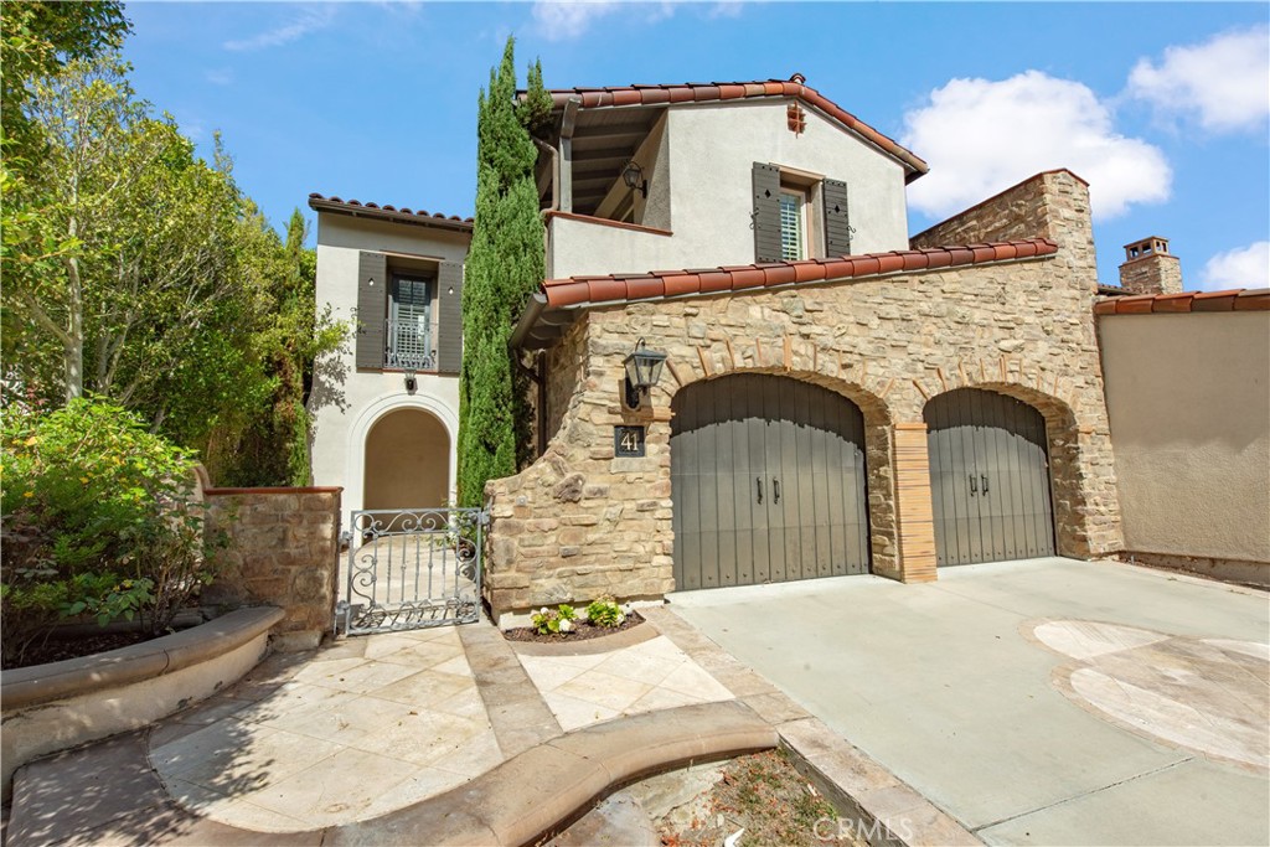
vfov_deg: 73.8
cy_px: 424
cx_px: 635
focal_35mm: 16
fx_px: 564
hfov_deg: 96.7
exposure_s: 1/500
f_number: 11
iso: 200
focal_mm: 16
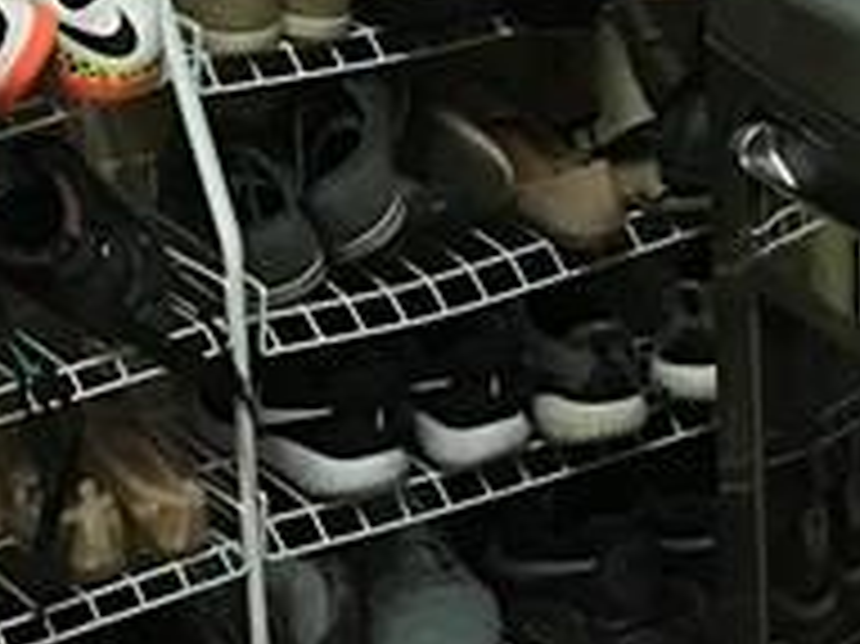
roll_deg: -1.4
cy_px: -428
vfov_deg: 9.5
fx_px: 3724
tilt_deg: -12.8
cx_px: 1310
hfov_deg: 12.5
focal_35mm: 150
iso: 100
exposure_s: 1/13
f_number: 1.8
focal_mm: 3.99
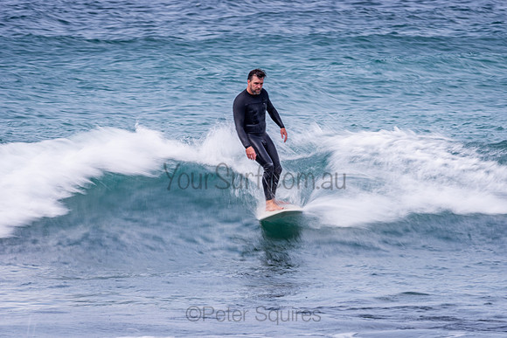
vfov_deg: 2.8
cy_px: 169
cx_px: 254
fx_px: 7043
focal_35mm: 500
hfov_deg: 4.1
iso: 64
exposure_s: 1/13
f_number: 20
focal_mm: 500
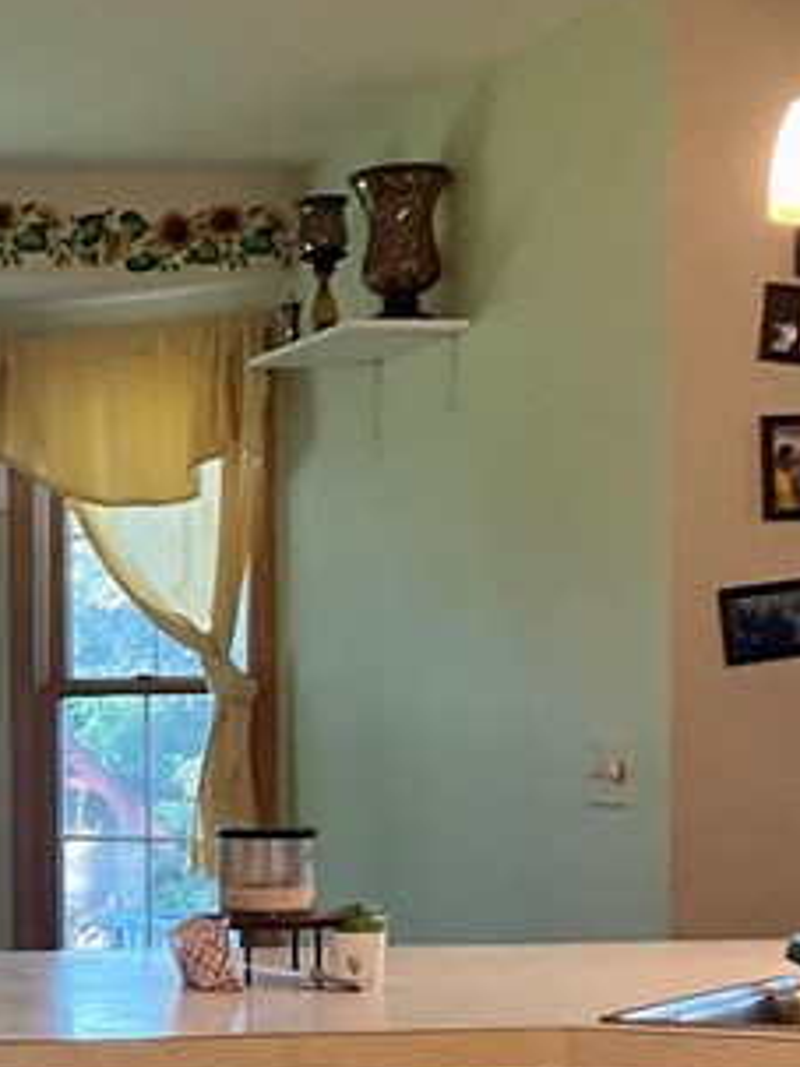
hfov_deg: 14.5
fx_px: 3022
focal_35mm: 98
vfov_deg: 19.9
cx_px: -208
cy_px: 835
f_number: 1.8
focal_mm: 3
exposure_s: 1/60
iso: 125
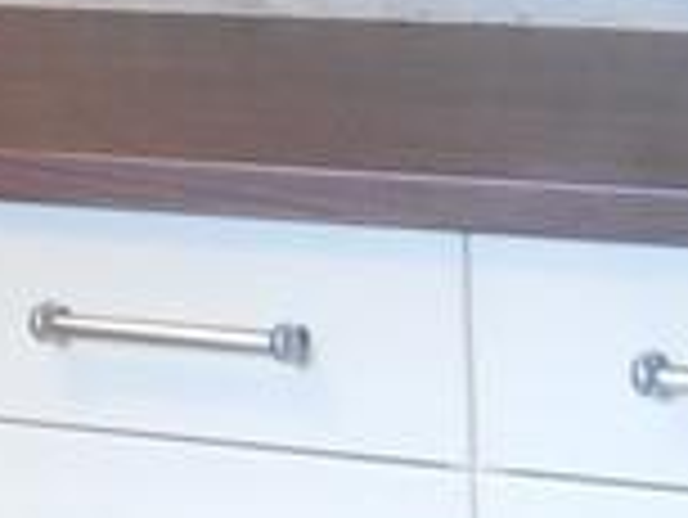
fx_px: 3322
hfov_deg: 9.9
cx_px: -1111
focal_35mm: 167
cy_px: -360
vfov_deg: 8.6
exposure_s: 1/25
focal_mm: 4.5
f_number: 3.1
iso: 400
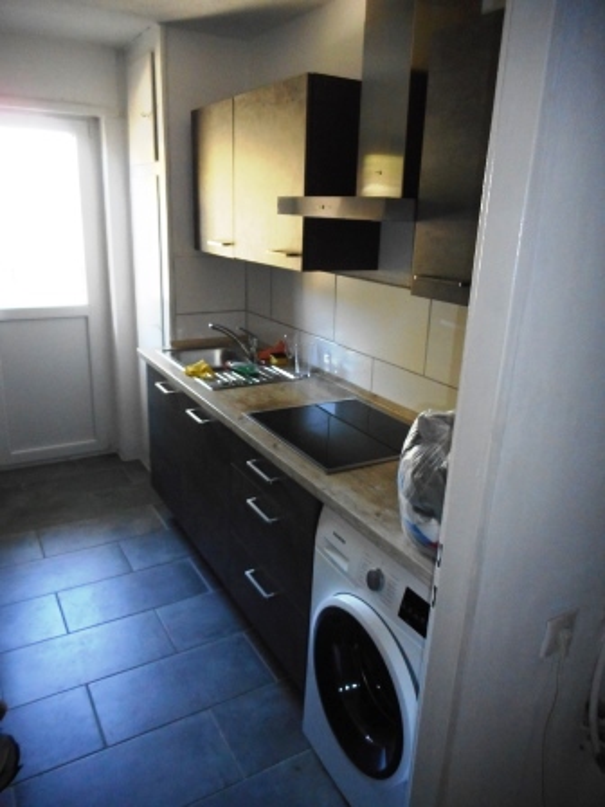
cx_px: 302
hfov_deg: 54.9
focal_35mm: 25
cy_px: 404
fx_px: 583
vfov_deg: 69.4
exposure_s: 1/25
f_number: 3.7
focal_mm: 4.5
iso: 400
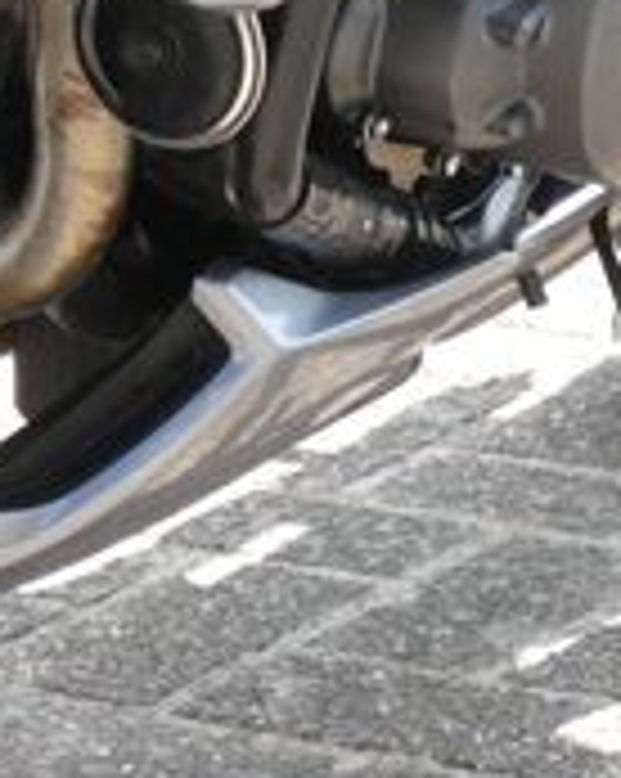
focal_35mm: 181
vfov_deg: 10.5
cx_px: -99
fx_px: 4166
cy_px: -139
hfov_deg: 8.4
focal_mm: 9
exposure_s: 1/1000
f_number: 3.9
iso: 800
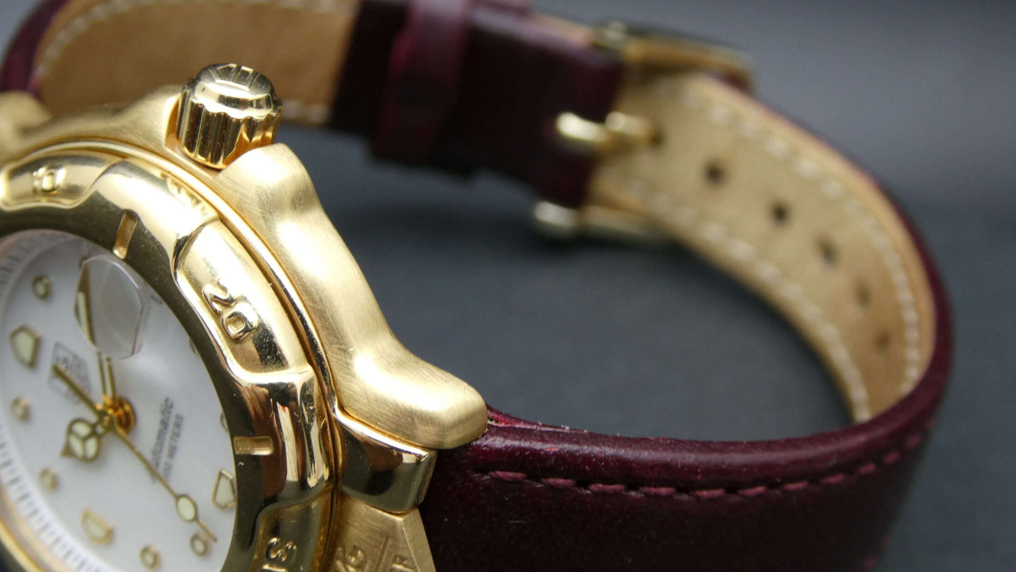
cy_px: 301
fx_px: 1832
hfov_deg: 31.0
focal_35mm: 68
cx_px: 435
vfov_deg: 17.7
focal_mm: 9.6
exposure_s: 1/80
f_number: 4.1
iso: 125
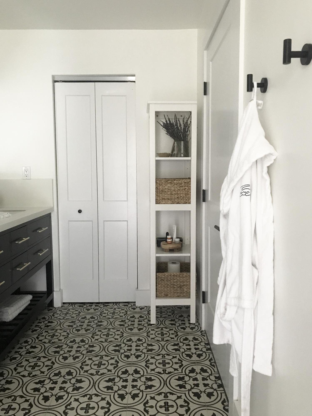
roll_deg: +1.4
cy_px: 208
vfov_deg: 63.5
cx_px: 156
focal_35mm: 28
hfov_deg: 49.7
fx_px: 337
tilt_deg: -5.2
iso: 100
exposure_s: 1/15
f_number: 1.8
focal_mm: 3.99
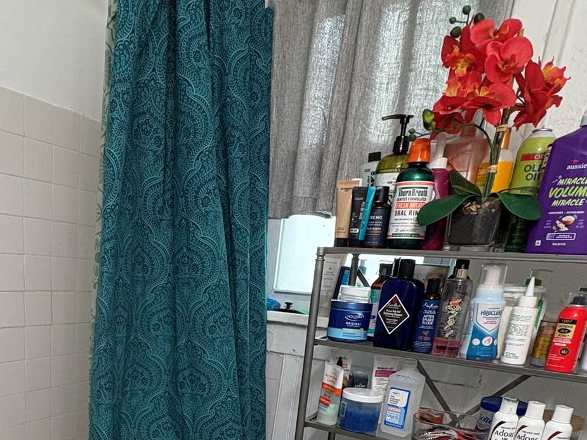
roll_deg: -4.0
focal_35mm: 31
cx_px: 189
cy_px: 432
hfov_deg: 56.9
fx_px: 526
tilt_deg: -16.3
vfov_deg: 40.3
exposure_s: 1/60
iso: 320
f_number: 2.2
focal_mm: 2.22
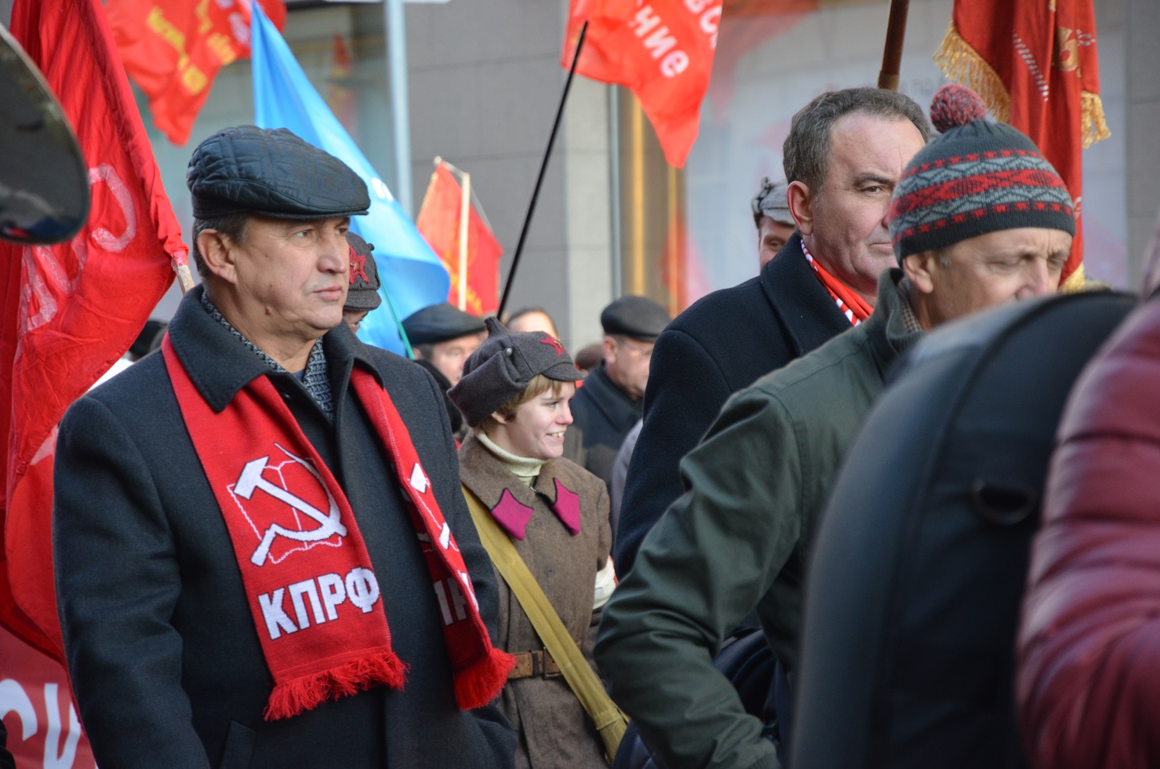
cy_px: 384
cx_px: 580
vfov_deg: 8.7
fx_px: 5065
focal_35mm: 158
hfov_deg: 13.1
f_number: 5.6
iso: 800
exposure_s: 1/250
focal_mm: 105
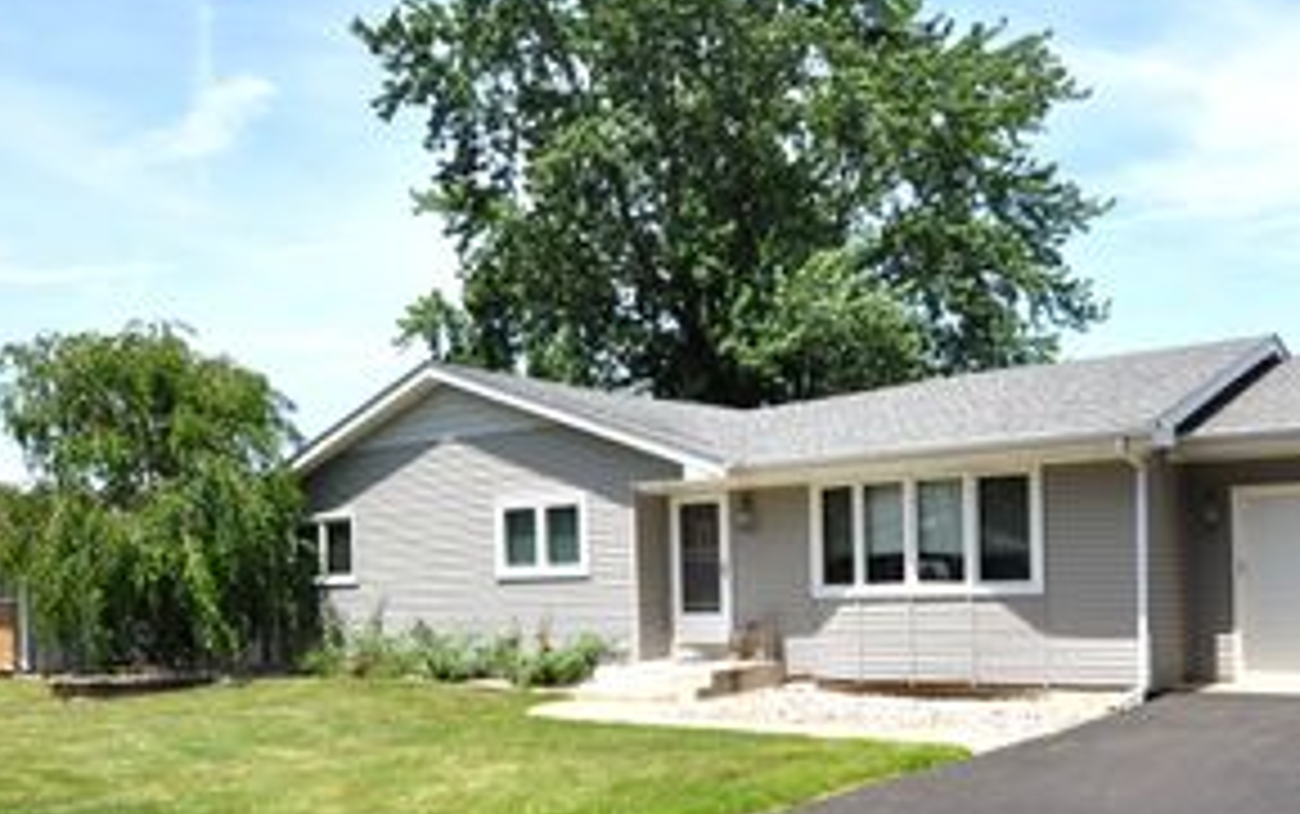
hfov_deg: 52.2
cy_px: 607
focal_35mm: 37
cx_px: 801
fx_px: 1312
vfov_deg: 33.8
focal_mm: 14
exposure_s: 1/320
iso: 200
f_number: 9
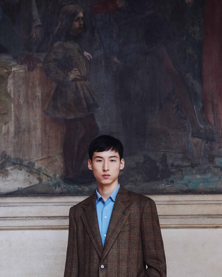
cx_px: 89
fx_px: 542
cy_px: 169
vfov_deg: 28.6
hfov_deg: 23.1
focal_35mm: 66
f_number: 5.6
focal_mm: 46
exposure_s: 1/125
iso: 1250
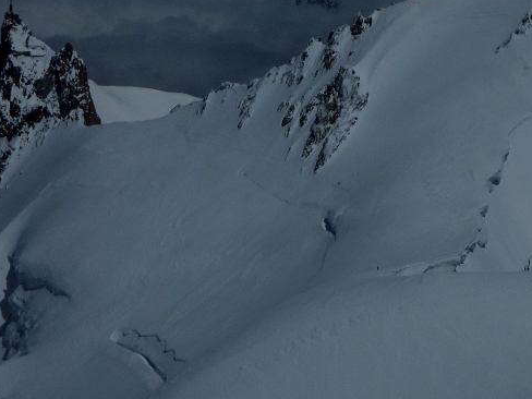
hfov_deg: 9.4
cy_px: 194
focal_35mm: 210
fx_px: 3227
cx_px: 368
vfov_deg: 7.1
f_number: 18
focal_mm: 22.8
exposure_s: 1/640
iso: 80
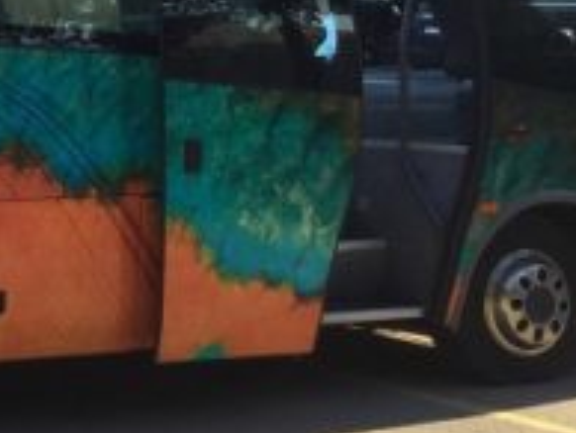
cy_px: -21
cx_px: -324
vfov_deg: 13.2
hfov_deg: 16.0
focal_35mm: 111
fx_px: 1849
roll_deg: -0.4
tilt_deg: -1.2
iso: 25
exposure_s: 1/265
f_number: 2.4
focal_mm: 3.3
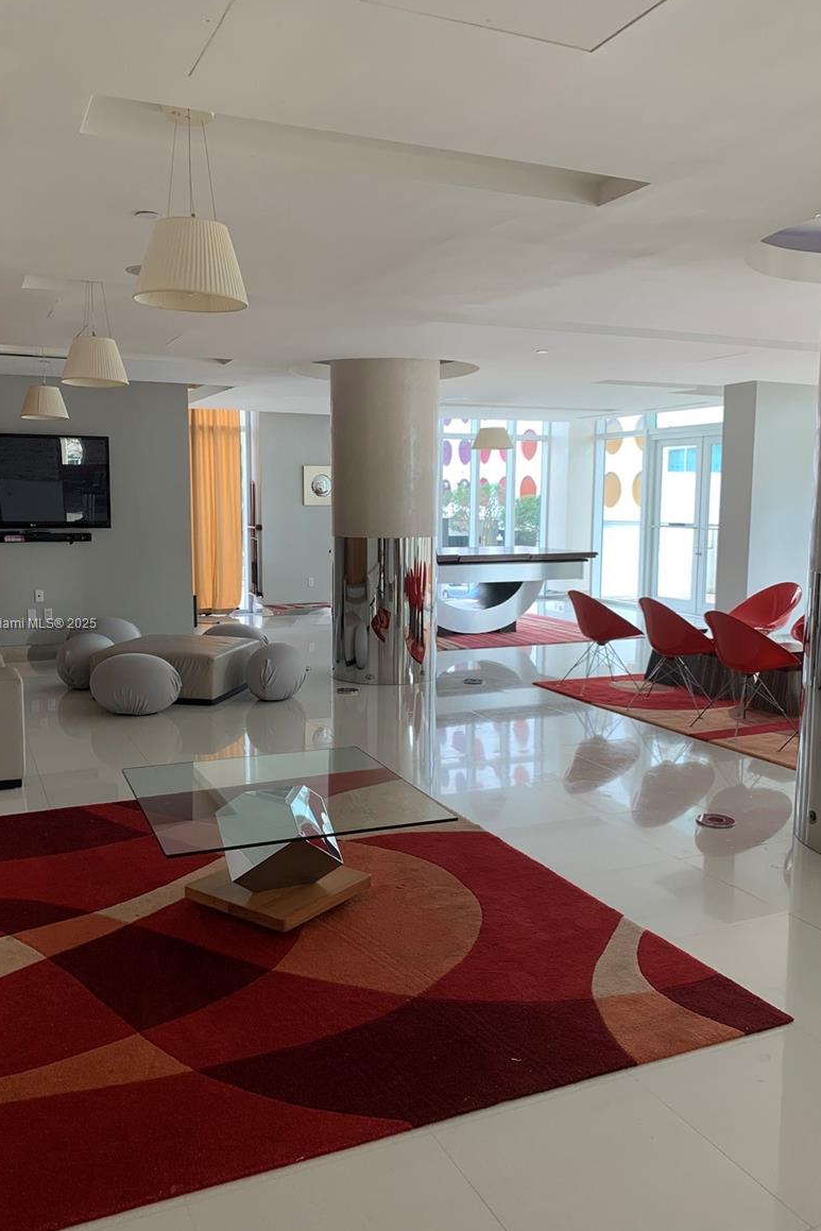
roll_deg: +0.1
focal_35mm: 28
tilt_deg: -6.2
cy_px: 625
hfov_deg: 46.4
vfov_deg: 65.5
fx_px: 957
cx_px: 380
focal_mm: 4.25
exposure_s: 1/60
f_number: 1.8
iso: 50
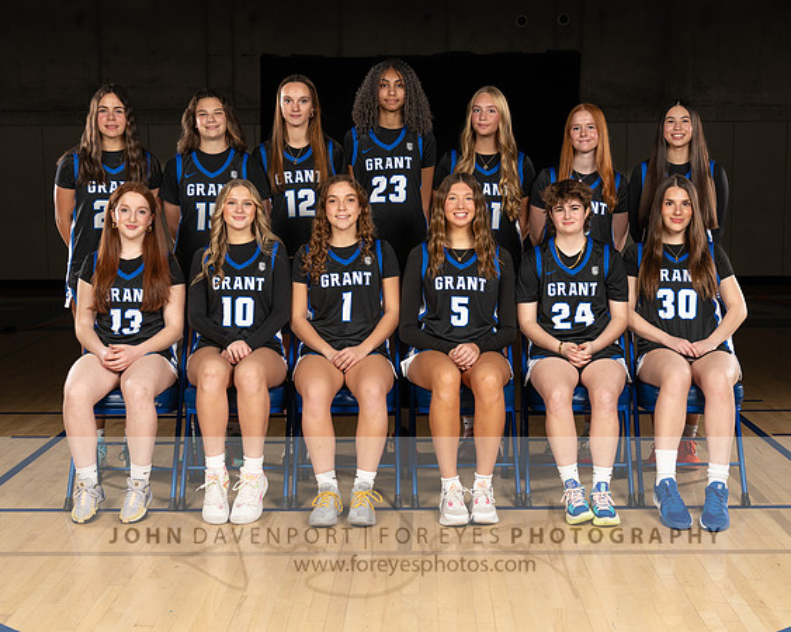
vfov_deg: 27.7
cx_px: 417
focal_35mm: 55
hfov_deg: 34.3
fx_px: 1280
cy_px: 335
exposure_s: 1/200
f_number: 8
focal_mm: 42
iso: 64
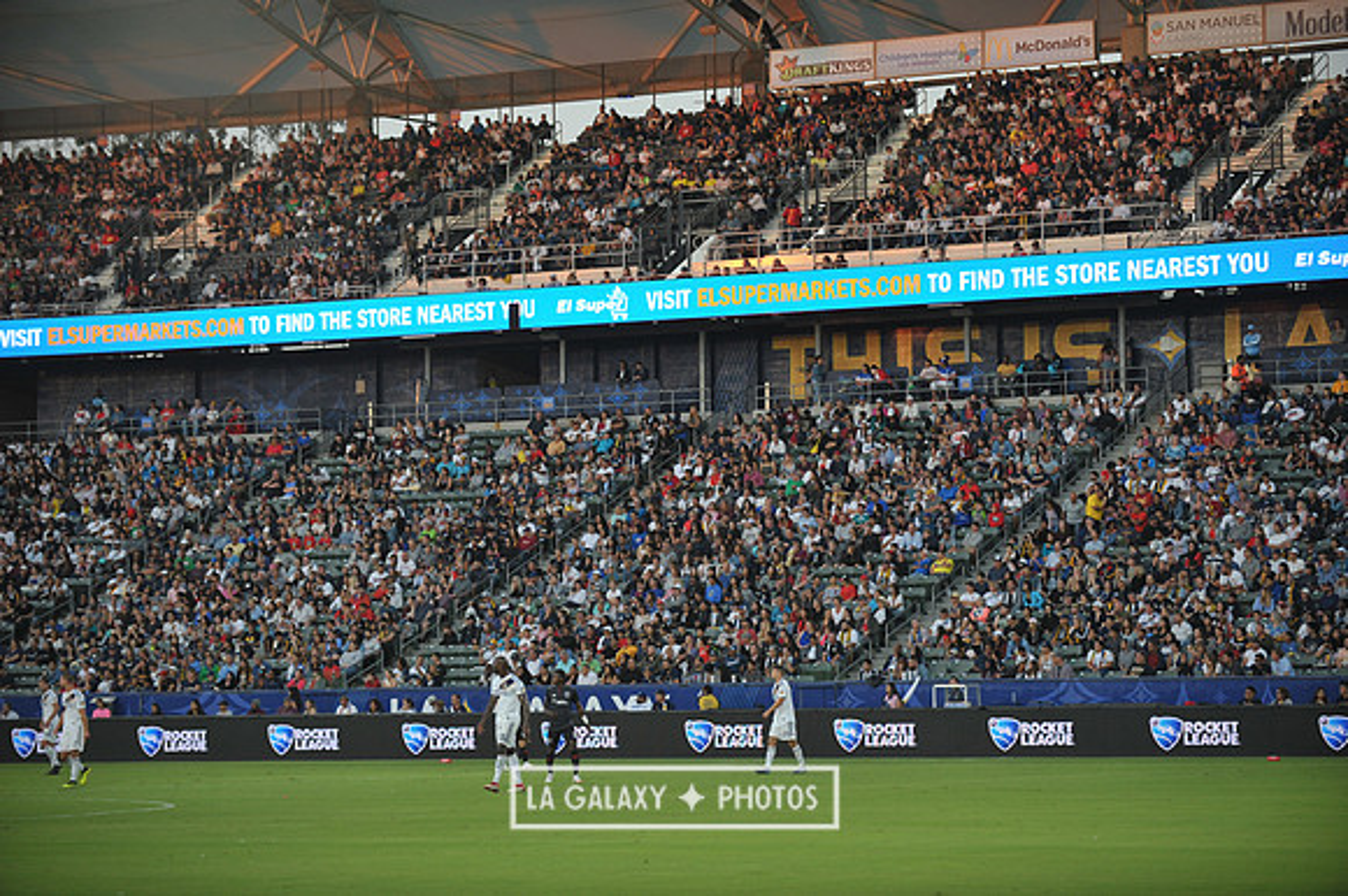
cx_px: 674
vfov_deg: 11.8
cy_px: 448
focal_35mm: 116
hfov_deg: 17.7
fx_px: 4341
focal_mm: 116
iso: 640
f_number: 2.8
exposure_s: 1/800
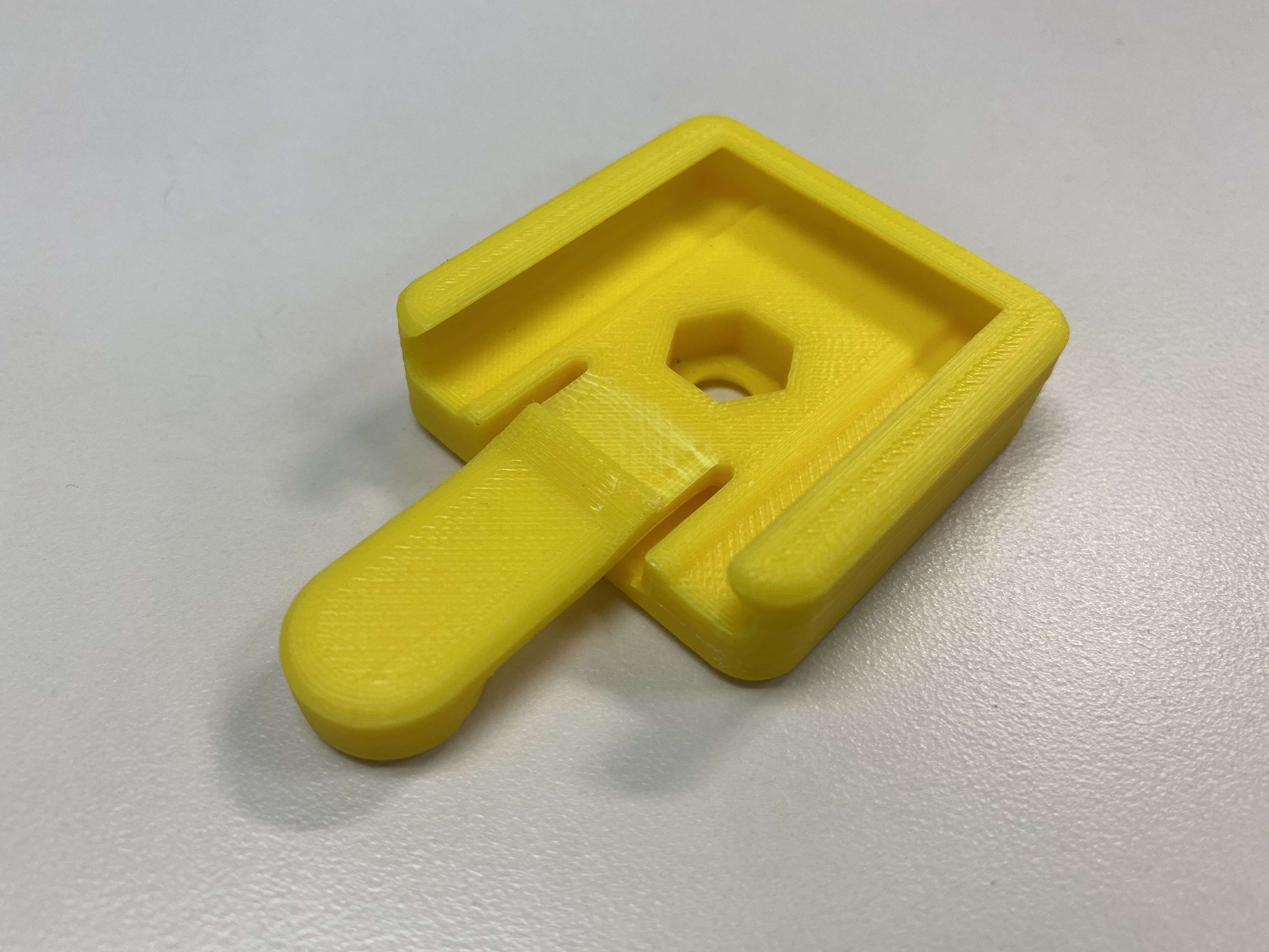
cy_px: 485
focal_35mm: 27
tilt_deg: -51.6
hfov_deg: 65.3
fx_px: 990
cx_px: 612
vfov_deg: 51.3
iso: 64
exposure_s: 1/120
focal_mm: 4.25
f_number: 1.8
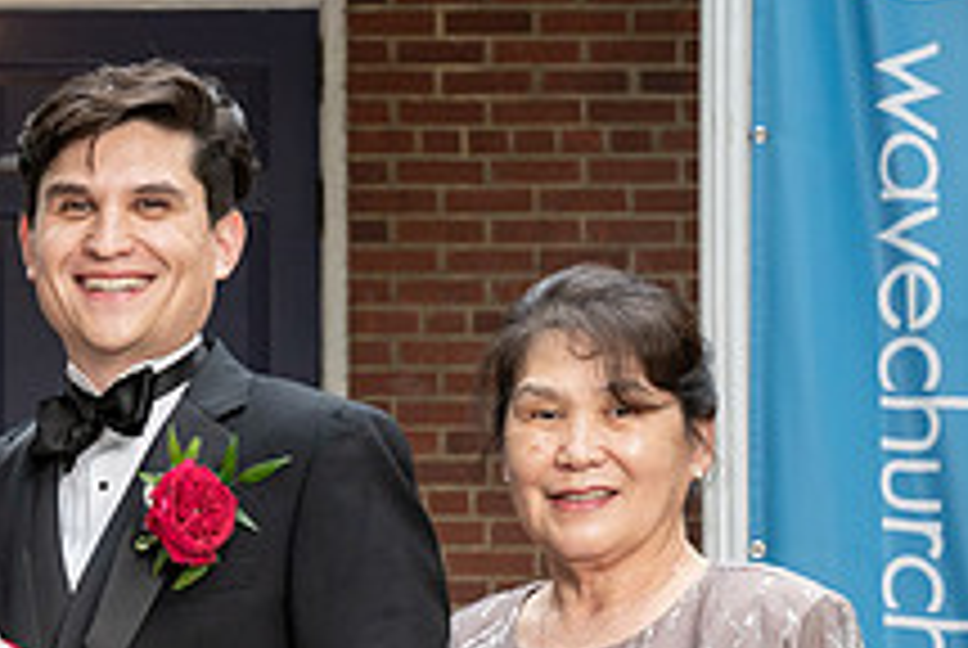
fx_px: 4281
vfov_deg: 8.6
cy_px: 580
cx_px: -17
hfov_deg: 12.7
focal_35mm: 159
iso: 1250
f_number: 5.6
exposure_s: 1/250
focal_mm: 58
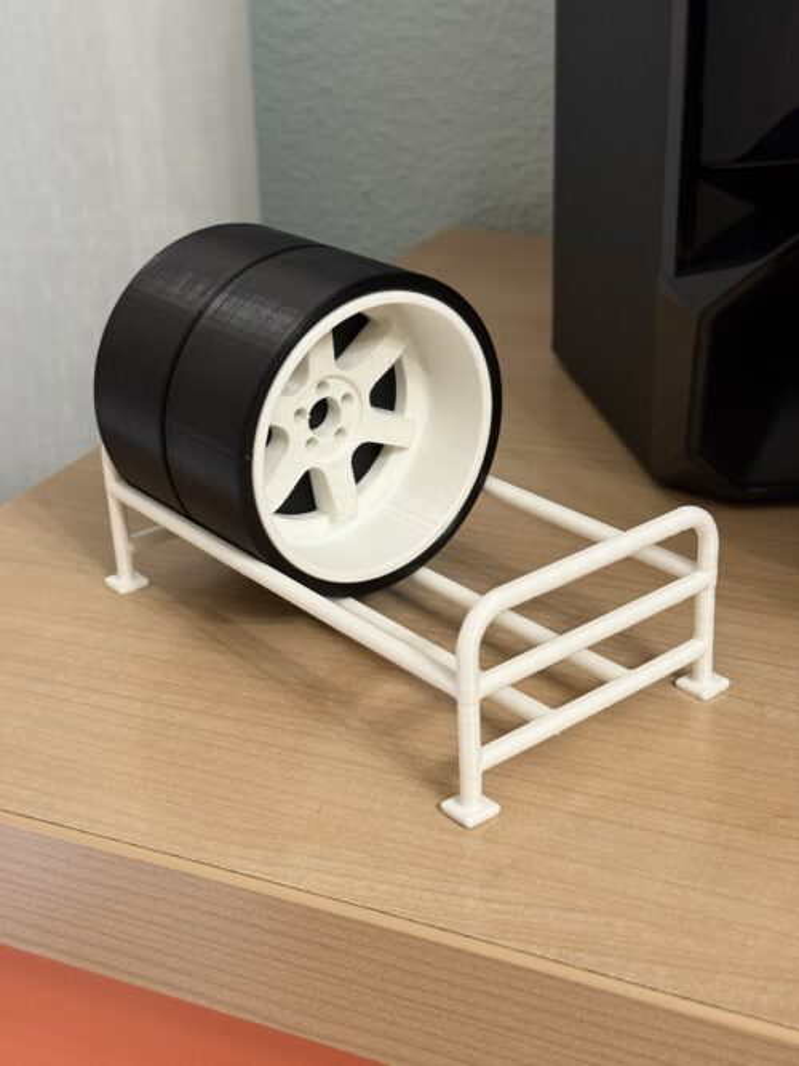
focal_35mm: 48
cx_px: 400
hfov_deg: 30.3
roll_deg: +2.0
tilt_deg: -26.0
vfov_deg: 39.7
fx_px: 1478
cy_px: 533
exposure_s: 1/33
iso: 200
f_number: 1.78
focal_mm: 6.76
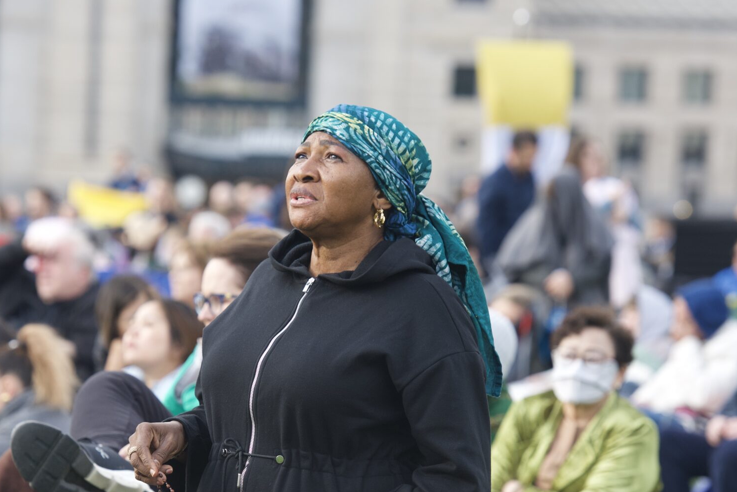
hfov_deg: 7.7
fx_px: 5468
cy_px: 357
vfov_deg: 5.1
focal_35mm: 267
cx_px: 291
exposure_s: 1/320
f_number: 4.5
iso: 400
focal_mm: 155
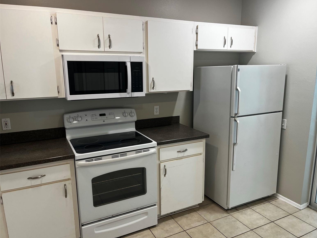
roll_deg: +0.6
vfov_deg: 51.4
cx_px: 164
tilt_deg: -11.2
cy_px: 120
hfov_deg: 65.3
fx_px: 247
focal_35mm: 27
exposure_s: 1/60
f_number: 1.6
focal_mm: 5.1
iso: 80
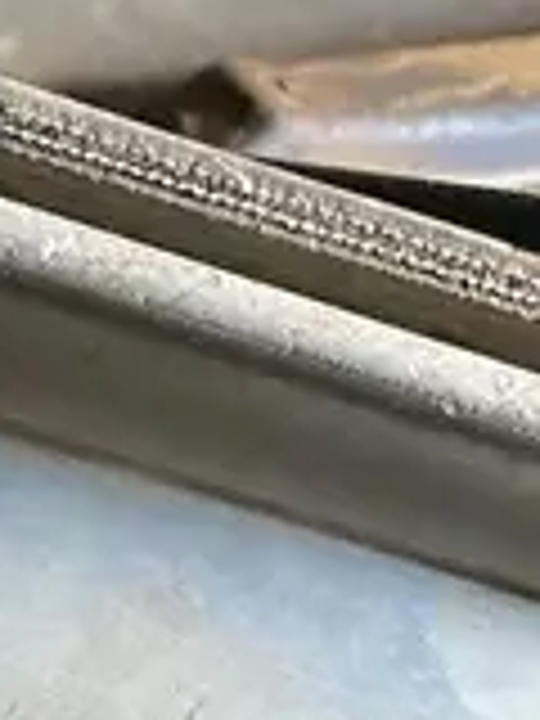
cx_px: -594
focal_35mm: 119
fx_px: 2475
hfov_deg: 11.1
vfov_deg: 15.5
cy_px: 1019
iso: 800
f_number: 1.8
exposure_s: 1/30
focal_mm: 4.25
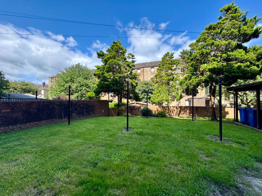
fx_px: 106
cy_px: 98
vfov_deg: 85.7
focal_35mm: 14
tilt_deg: +0.8
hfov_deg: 102.1
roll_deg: +1.0
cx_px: 131
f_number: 2.2
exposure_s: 1/657
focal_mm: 2.22
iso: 50
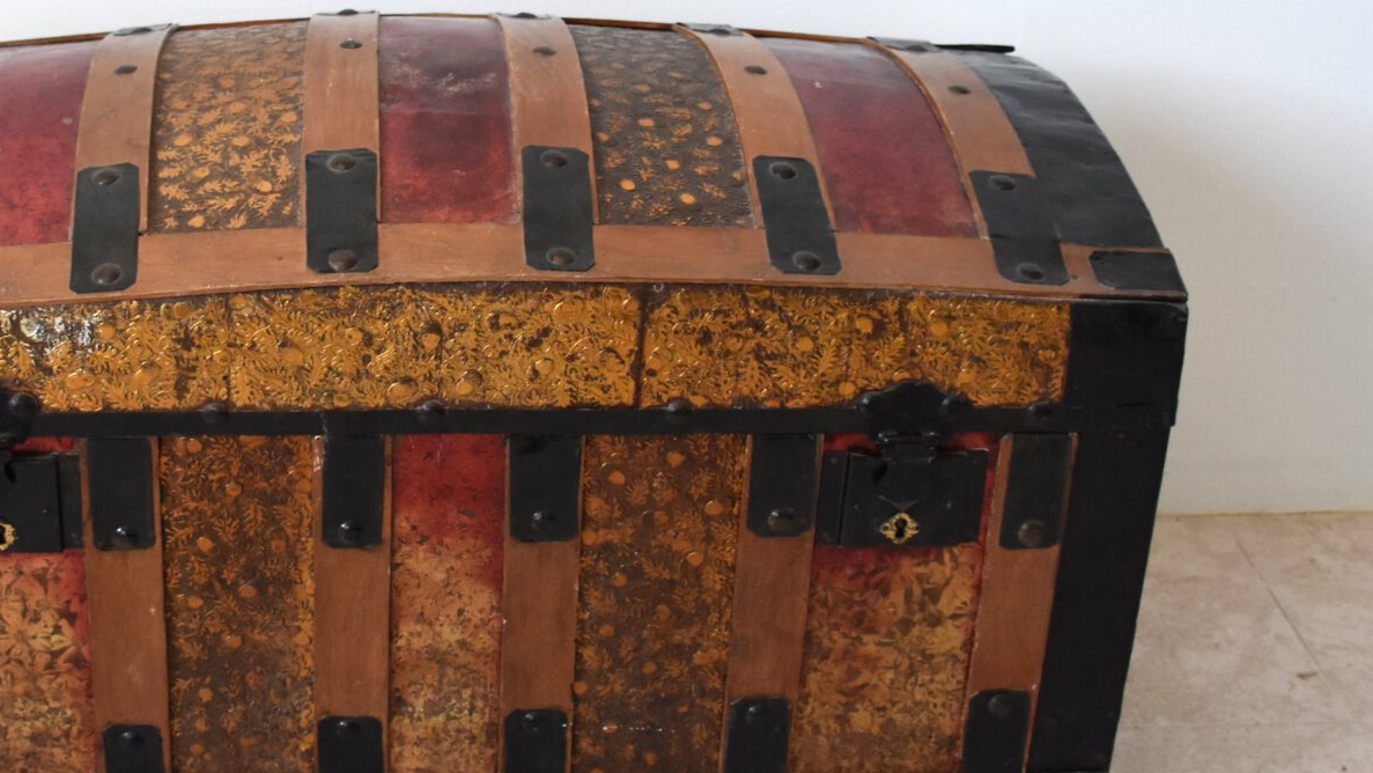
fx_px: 2221
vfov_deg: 19.7
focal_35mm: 61
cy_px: 274
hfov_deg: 34.0
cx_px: 454
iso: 800
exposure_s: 1/80
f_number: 4.5
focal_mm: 18
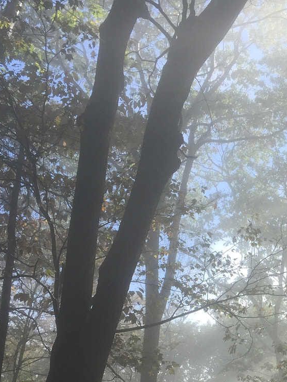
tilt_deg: +12.8
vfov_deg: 29.9
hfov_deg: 22.8
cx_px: 284
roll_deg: -1.0
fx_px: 685
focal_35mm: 62
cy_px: 343
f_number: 2.2
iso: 32
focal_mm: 4.15
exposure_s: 1/542
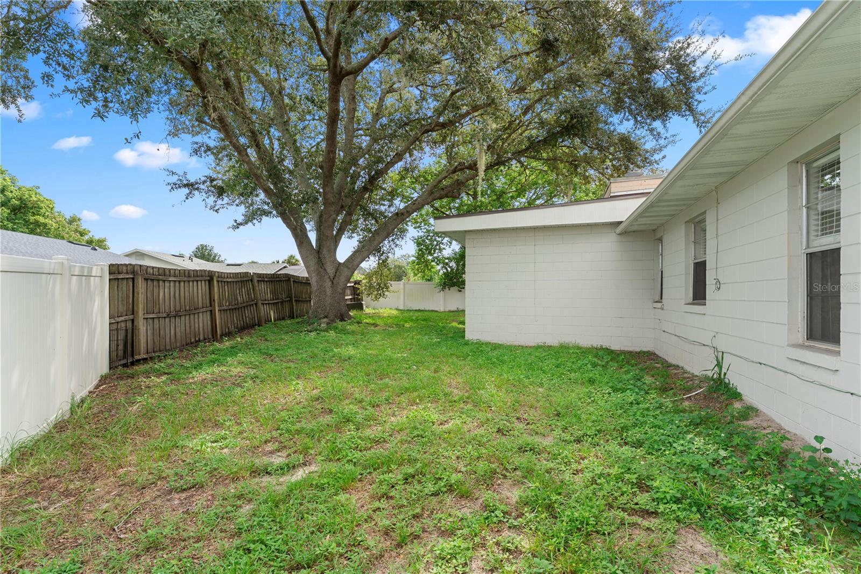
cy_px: 287
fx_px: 387
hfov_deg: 96.0
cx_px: 430
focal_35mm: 16
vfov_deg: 73.0
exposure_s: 1/100
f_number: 7.1
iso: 100
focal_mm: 16.2
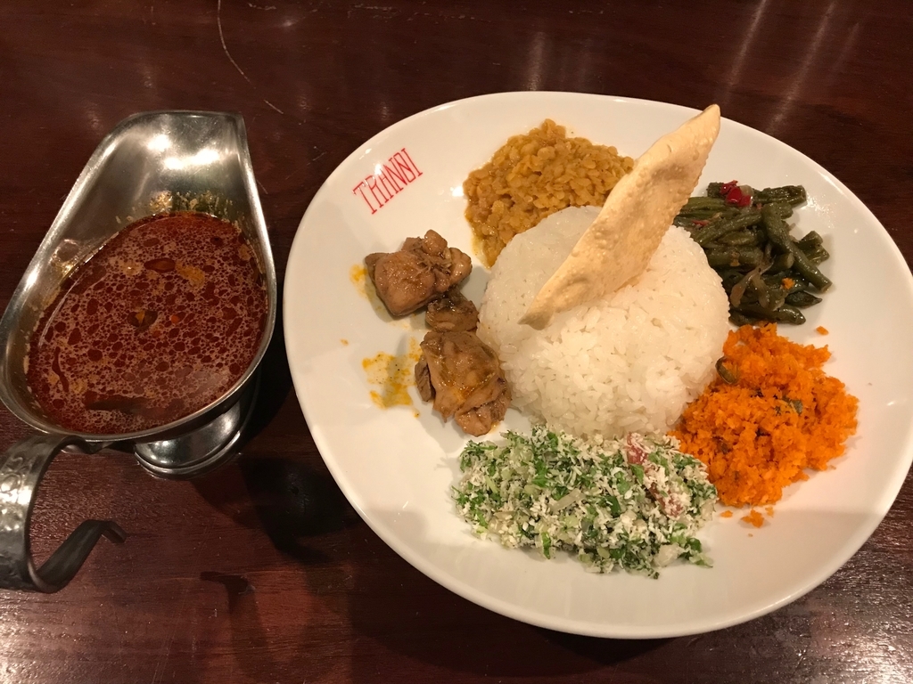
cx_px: 456
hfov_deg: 63.4
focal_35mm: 28
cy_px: 342
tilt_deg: -58.3
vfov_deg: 49.7
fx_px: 739
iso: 100
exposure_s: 1/15
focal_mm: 3.99
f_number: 1.8
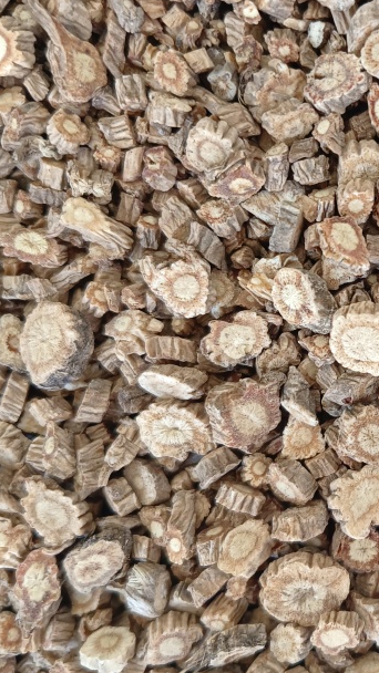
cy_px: 305
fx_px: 786
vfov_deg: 46.3
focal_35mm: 44
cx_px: 433
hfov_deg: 24.9
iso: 313
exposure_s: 1/33.3
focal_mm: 5.5
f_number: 1.88
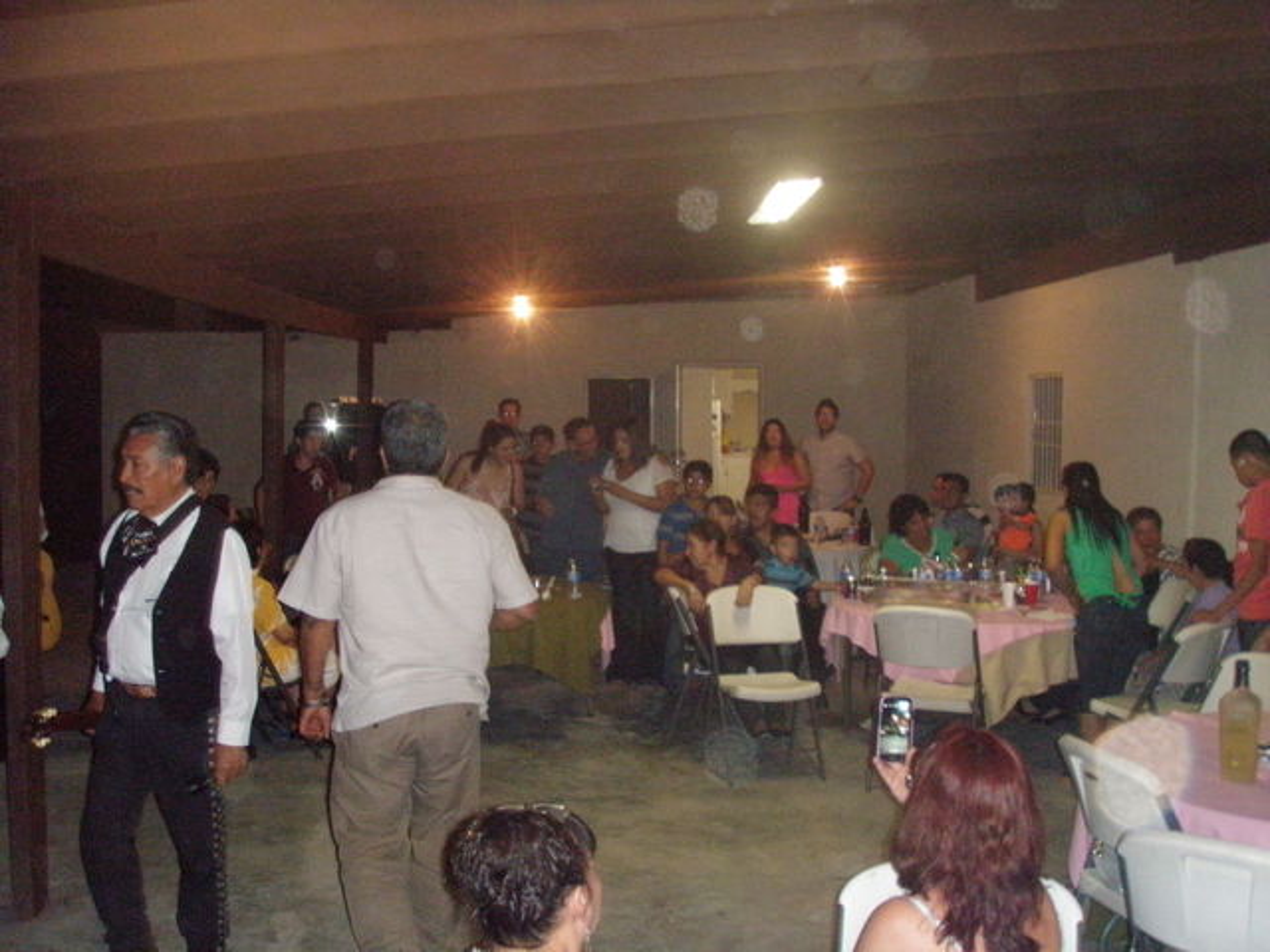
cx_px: 635
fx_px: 1394
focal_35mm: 38
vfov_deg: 37.7
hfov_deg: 49.0
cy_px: 476
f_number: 3.5
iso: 800
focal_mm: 6.7
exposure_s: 1/30
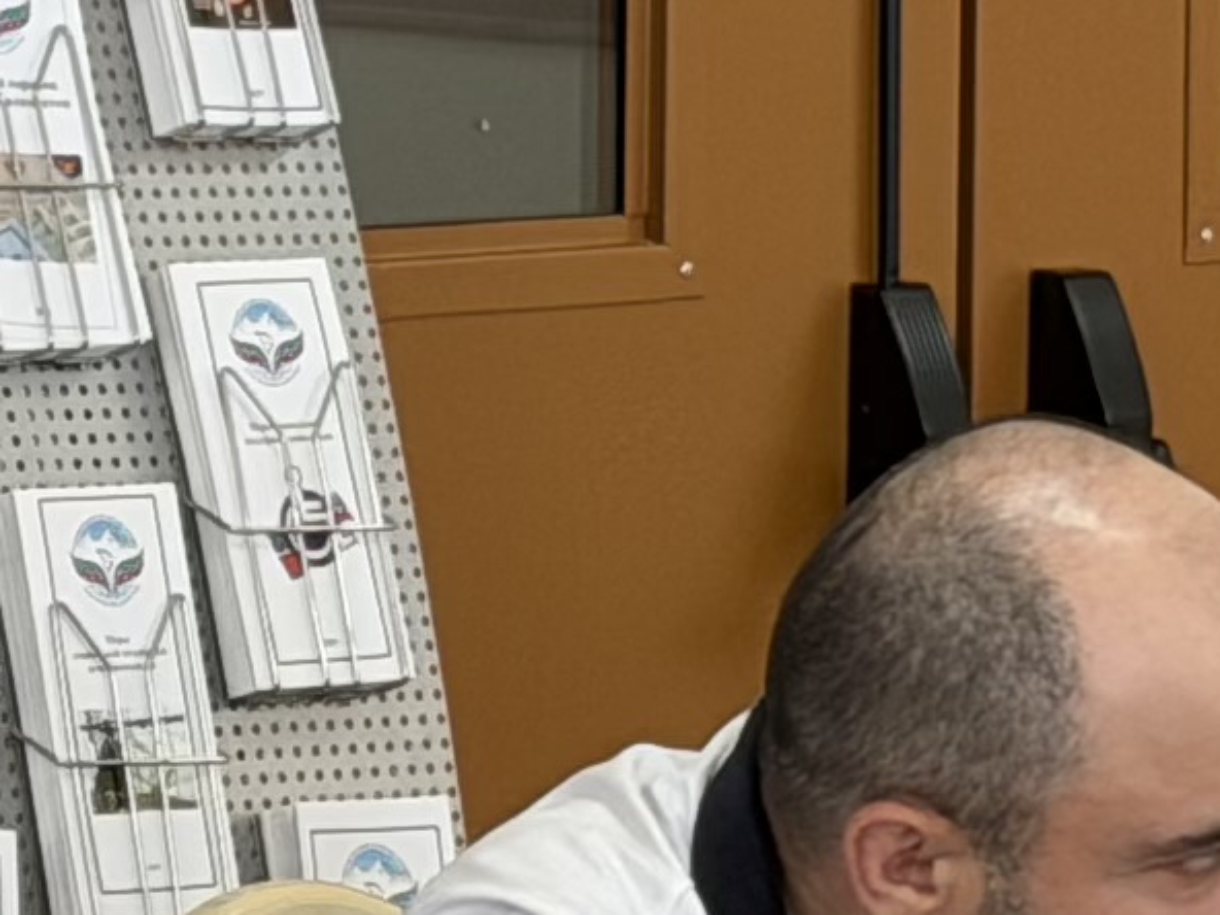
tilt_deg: -7.5
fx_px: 11525
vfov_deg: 4.5
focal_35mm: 327
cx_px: 62
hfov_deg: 6.0
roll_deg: -0.1
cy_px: 826
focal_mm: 6.76
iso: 160
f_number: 1.78
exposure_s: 1/60
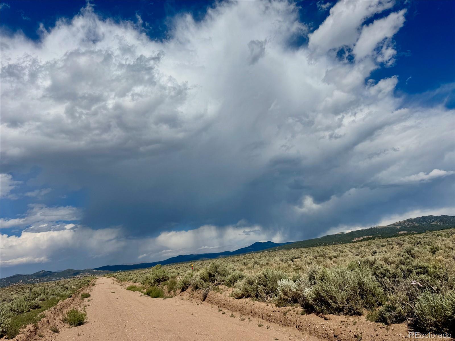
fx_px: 315
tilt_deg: +16.2
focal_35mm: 24
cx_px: 228
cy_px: 170
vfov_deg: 56.8
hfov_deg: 71.6
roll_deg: +4.6
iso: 80
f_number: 1.78
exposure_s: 1/12346
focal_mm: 6.76
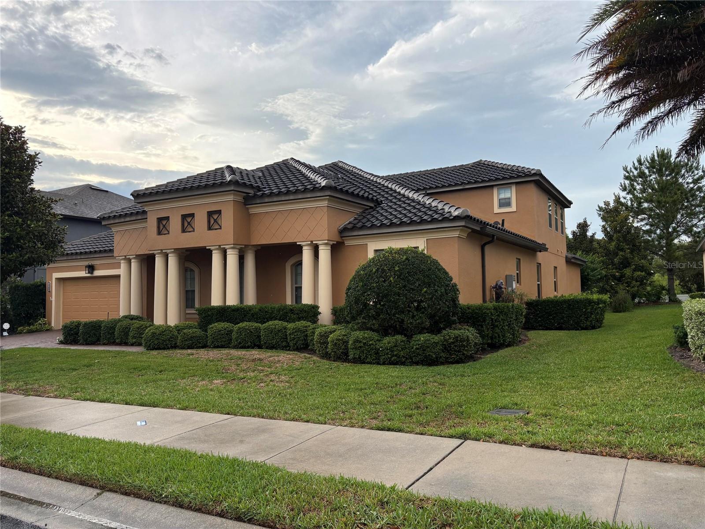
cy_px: 264
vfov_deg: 53.1
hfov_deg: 67.3
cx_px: 352
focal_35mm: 26
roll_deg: +1.8
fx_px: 530
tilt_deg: +3.2
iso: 64
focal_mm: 5.96
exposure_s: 1/2012
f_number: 1.6
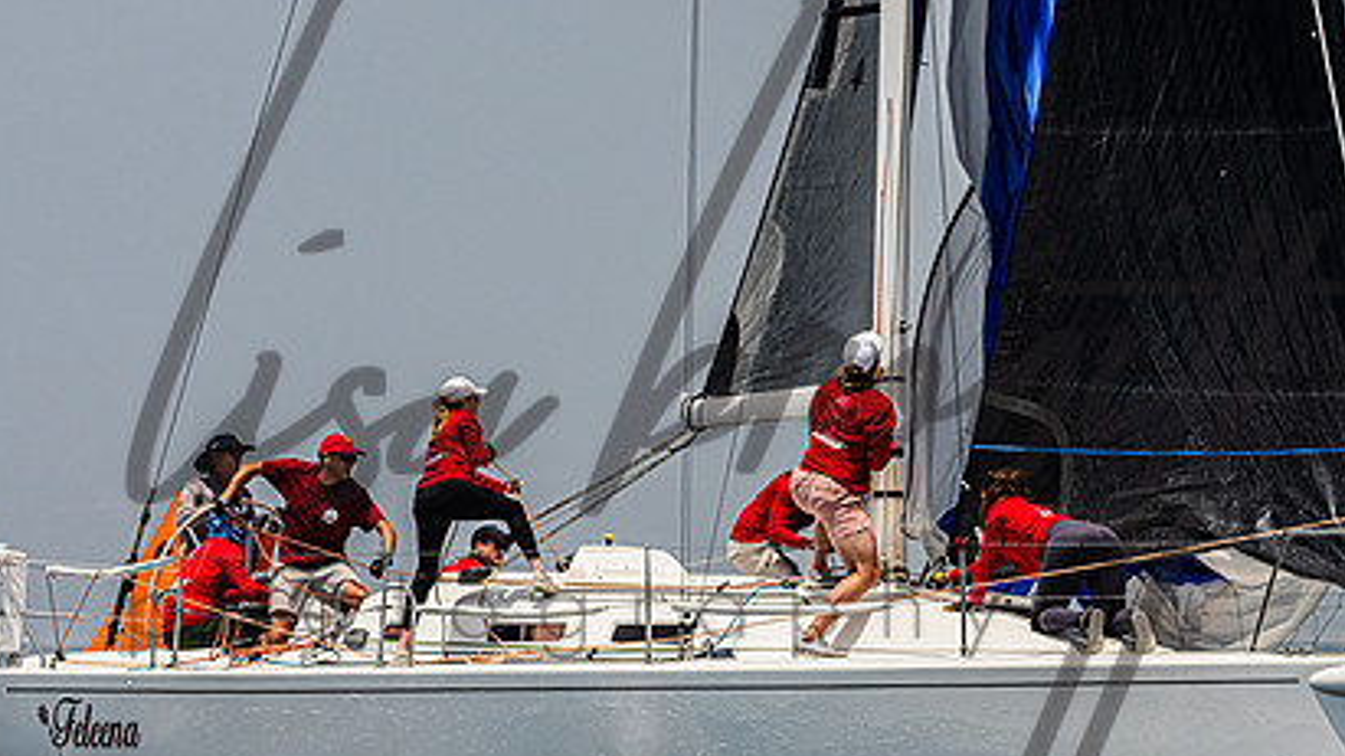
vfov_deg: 4.0
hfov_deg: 7.1
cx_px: 695
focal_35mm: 303
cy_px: 473
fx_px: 10804
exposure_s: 1/6400
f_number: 6.3
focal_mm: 175
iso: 400
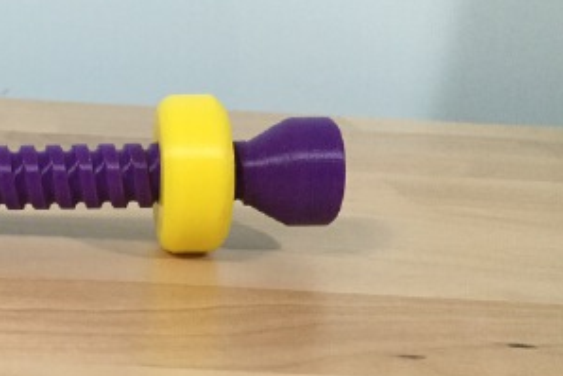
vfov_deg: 25.0
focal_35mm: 54
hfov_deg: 35.0
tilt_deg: -18.7
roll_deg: -0.3
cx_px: 71
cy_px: 249
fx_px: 845
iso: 250
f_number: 2.2
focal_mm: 4.15
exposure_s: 1/30
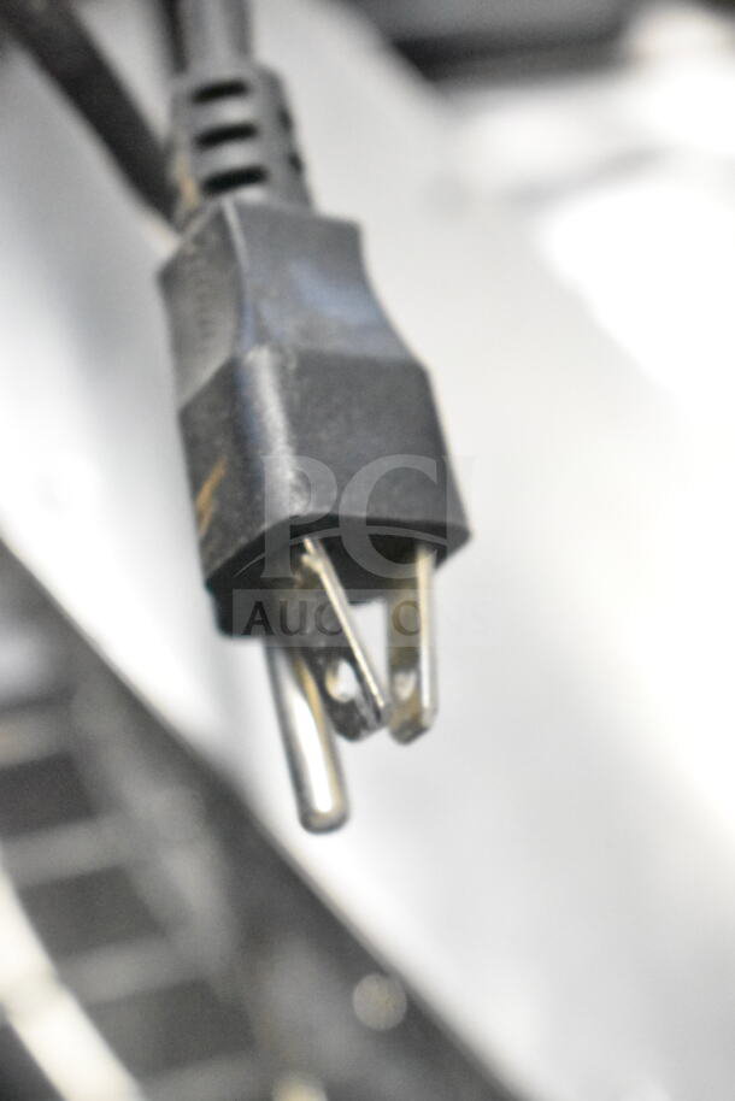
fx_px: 2524
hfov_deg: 16.6
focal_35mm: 82
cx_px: 368
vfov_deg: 24.6
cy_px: 550
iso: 20000
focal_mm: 55
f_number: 5.6
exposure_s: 1/100
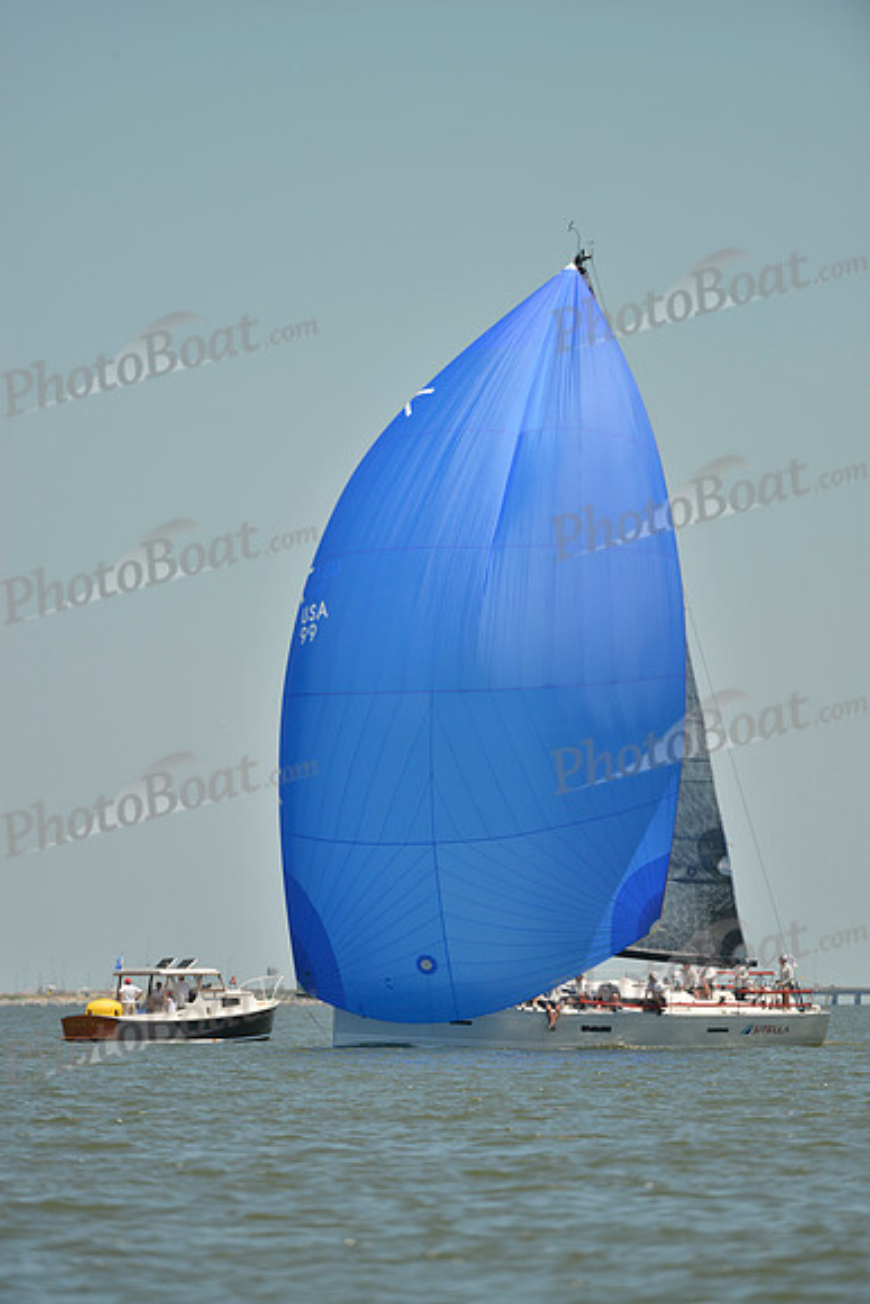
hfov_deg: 3.4
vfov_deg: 5.2
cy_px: 652
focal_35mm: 400
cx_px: 435
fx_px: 14490
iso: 200
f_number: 5.6
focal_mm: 400
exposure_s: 1/1600
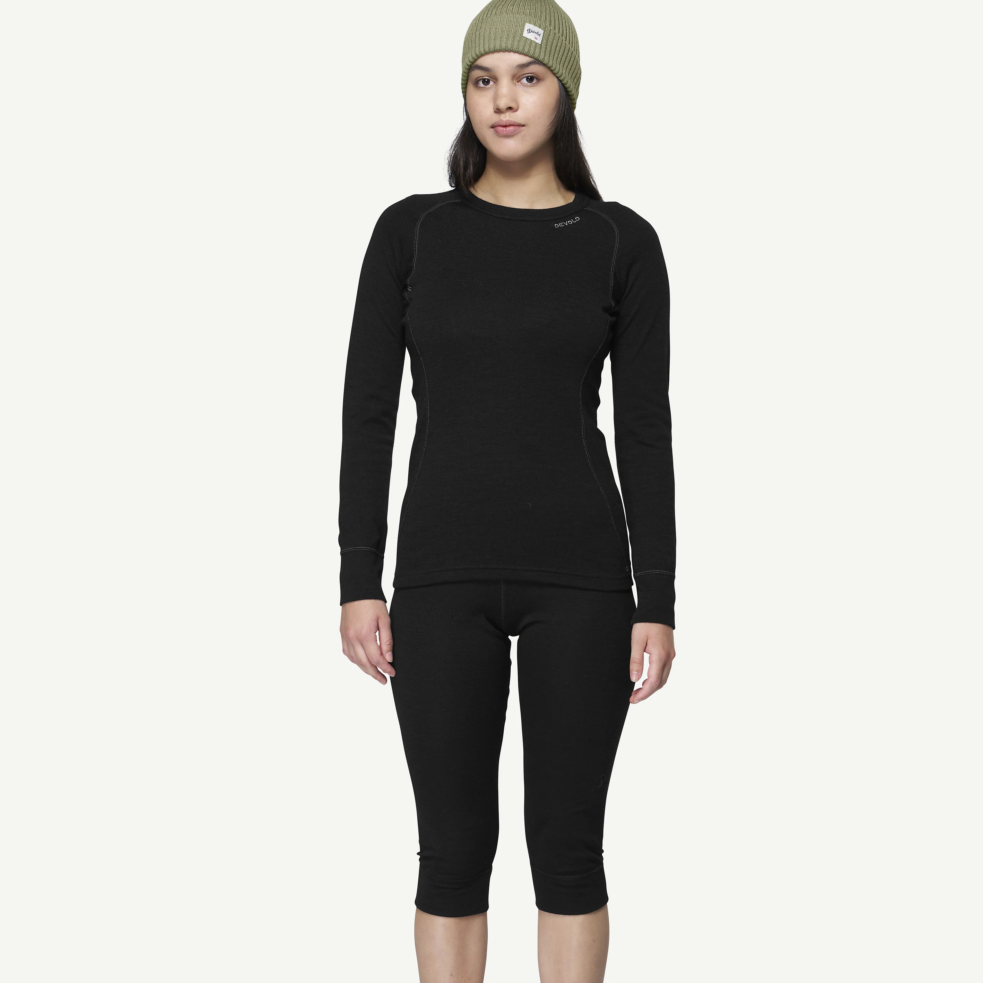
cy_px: 594
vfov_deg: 17.4
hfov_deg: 17.4
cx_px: 493
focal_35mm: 100
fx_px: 3213
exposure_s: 1/50
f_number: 5.6
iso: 100
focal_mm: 78
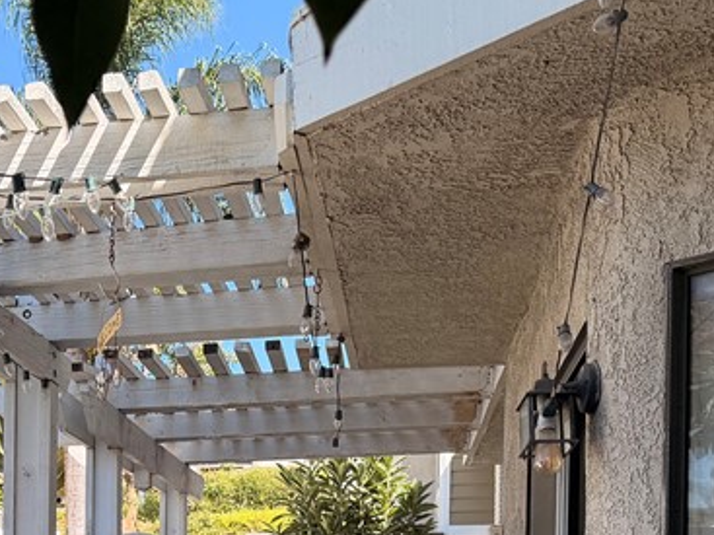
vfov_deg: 20.5
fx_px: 1382
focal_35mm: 67
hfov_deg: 27.4
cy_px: 644
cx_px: 6
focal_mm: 6.76
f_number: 1.78
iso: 80
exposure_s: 1/1689
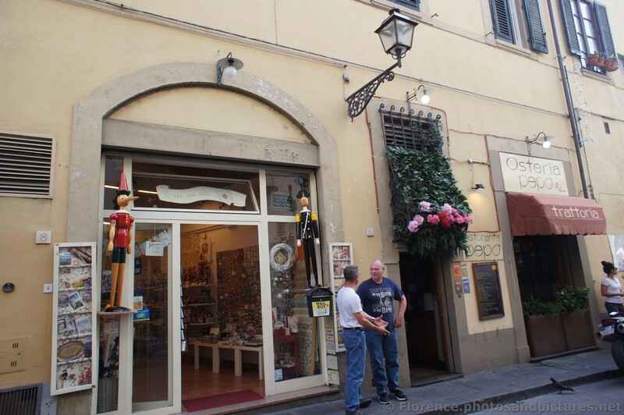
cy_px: 208
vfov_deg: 53.1
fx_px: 416
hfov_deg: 73.8
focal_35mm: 24
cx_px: 312
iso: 200
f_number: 4.5
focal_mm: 16
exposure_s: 1/200
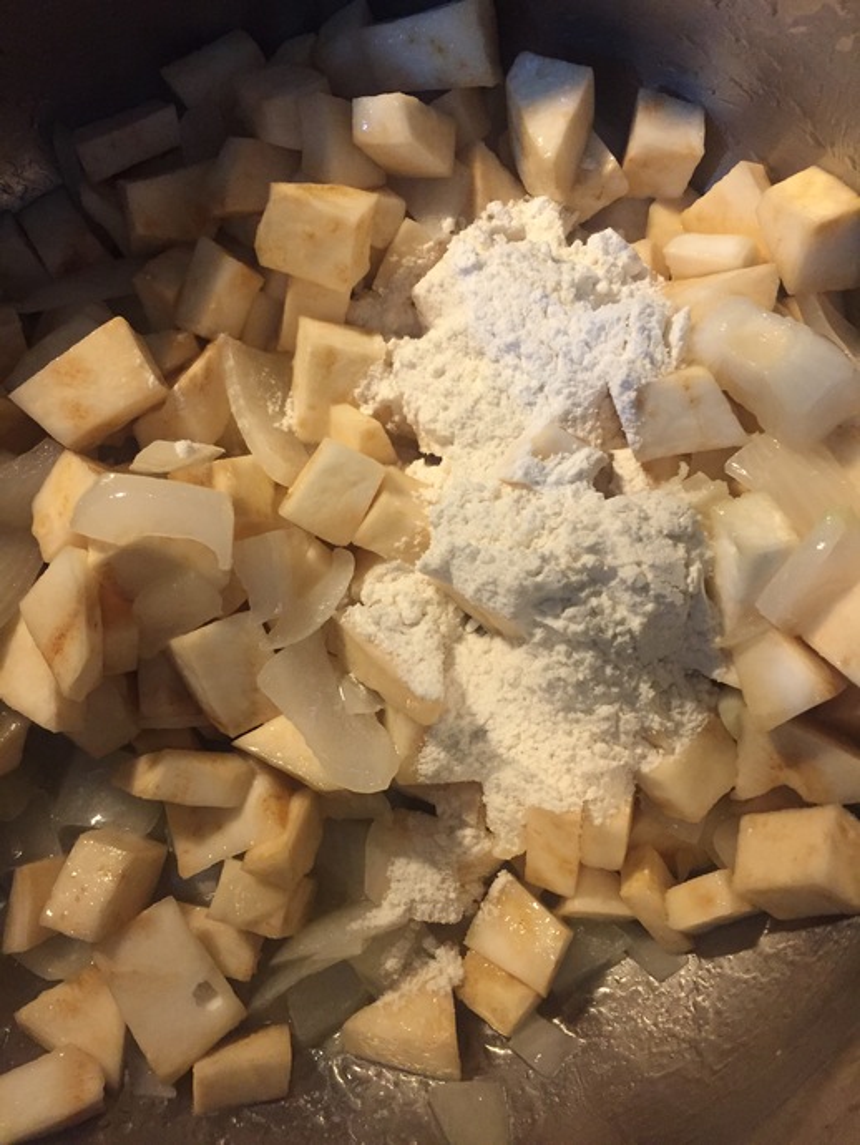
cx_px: 430
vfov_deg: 61.6
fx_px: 960
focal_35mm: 29
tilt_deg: -75.8
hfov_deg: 48.3
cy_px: 572
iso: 250
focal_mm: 4.15
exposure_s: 1/33
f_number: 2.2
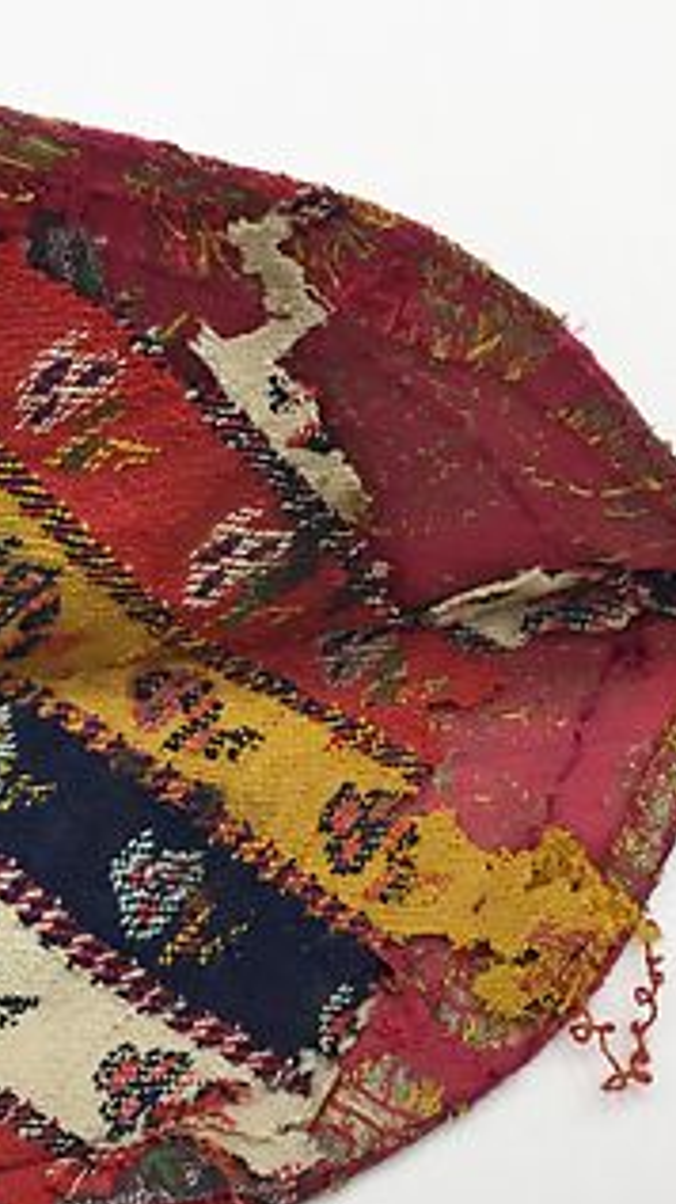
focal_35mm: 64
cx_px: -266
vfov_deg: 32.7
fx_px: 2042
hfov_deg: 17.3
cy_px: 756
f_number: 2.4
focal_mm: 3.3
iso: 32
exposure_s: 1/40
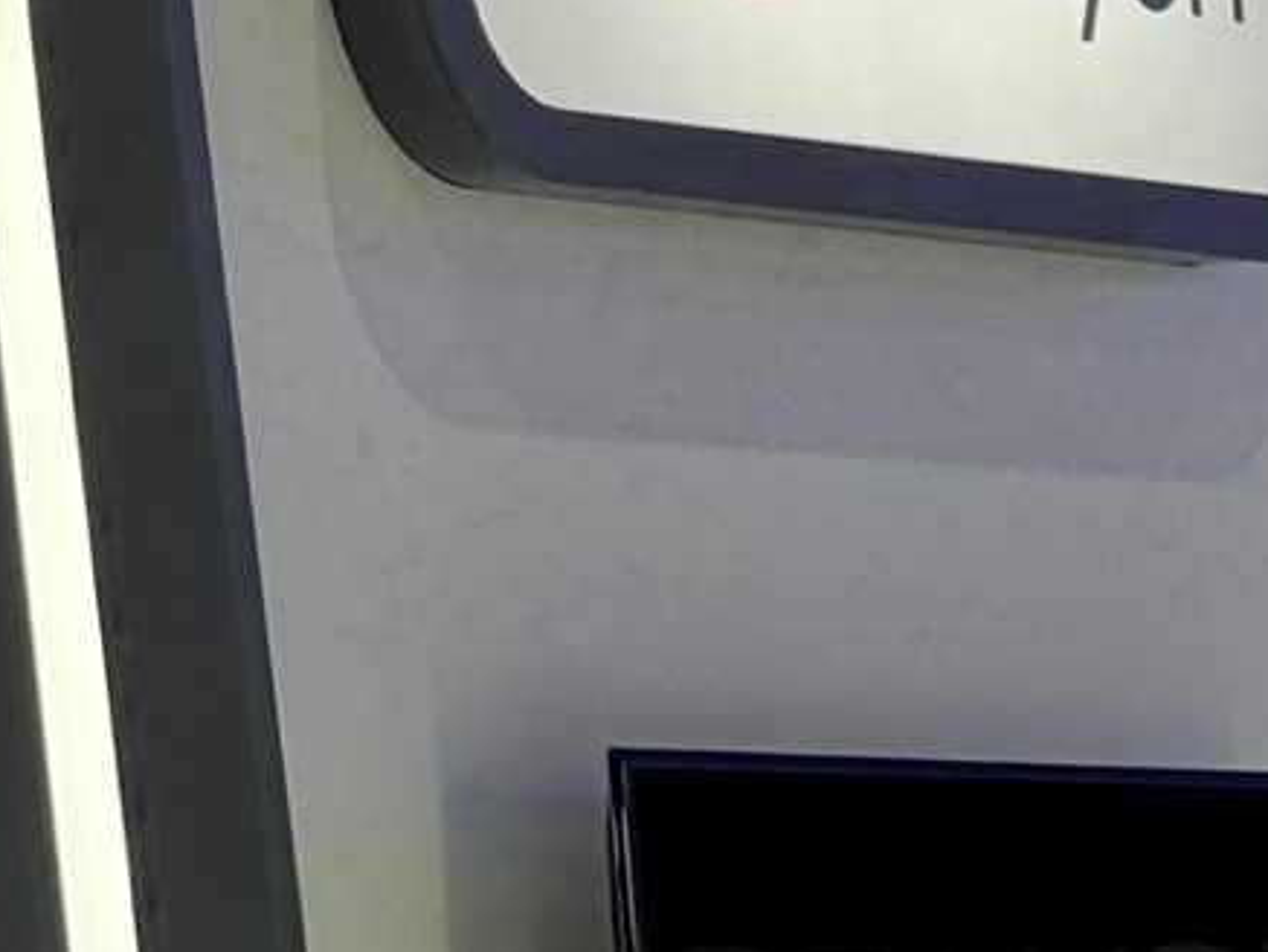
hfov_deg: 9.0
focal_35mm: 211
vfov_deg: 6.8
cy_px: -1027
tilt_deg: +13.9
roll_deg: -1.0
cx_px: -1059
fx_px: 7731
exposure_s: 1/60
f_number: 1.78
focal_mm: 6.86
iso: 50
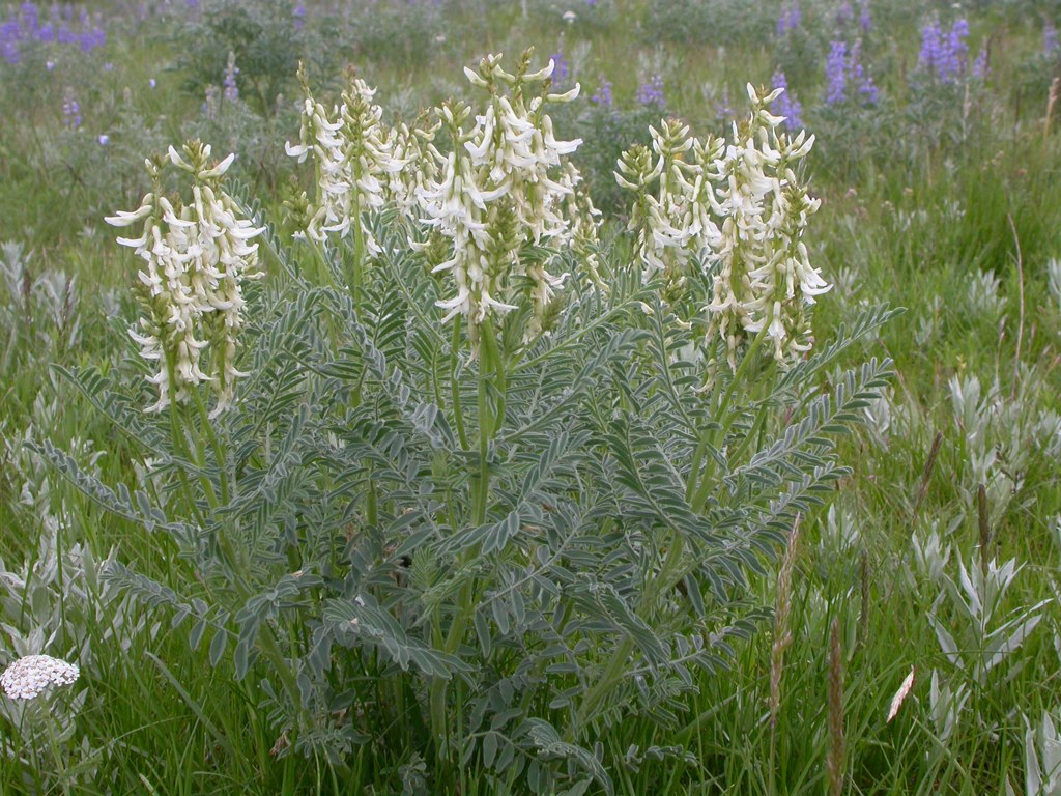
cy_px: 398
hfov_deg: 26.3
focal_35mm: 74
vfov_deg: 19.9
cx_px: 530
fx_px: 2268
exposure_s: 1/99.5
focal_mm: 15.3
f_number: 6.1
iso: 100
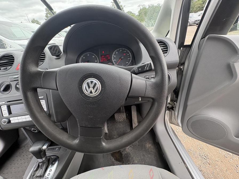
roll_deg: +7.5
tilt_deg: -30.6
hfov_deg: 102.1
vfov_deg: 85.7
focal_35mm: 14
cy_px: 90
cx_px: 120
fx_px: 97
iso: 64
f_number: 2.2
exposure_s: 1/140
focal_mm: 2.22
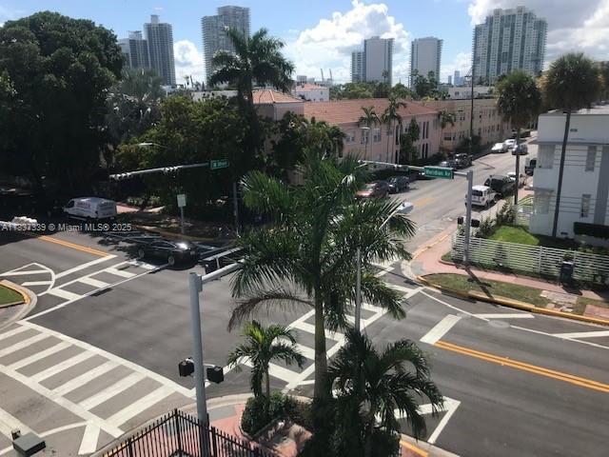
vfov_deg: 49.7
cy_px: 228
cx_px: 304
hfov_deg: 63.4
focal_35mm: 28
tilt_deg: -13.6
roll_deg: +0.3
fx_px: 493
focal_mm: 3.99
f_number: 1.8
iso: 20
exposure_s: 1/2817
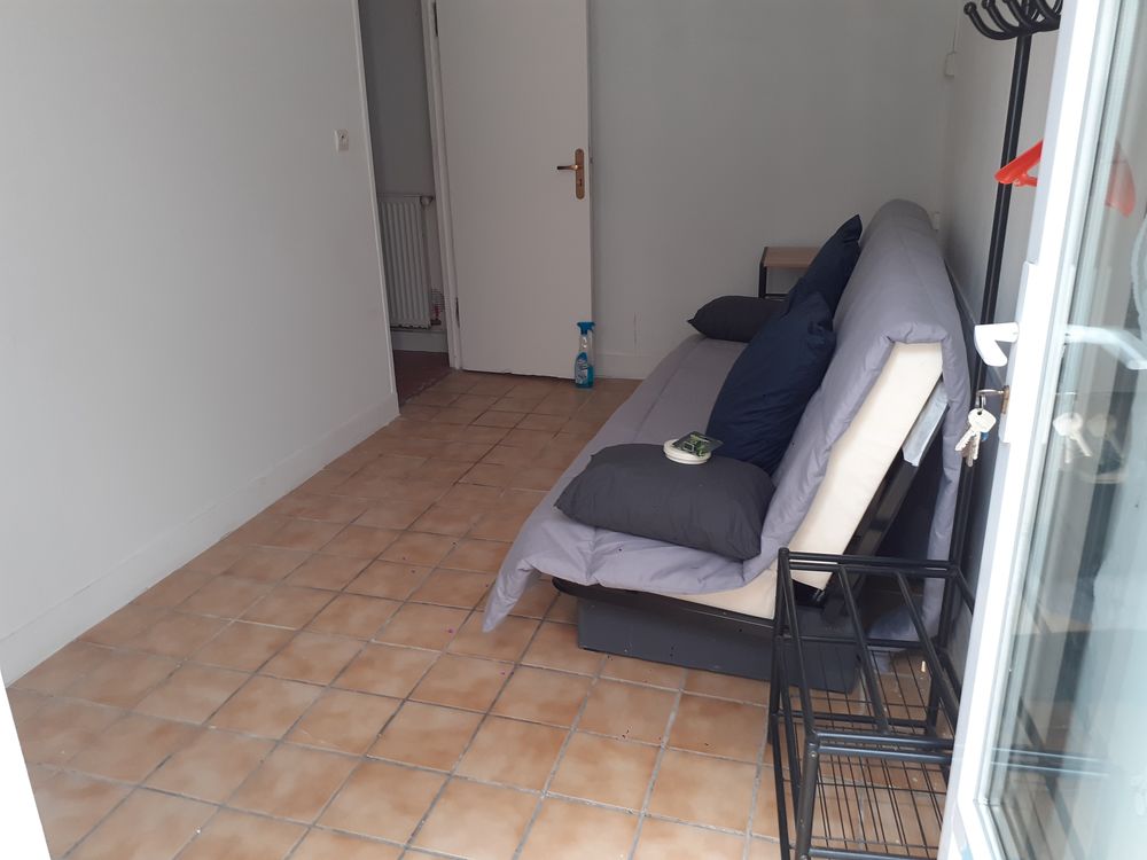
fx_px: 895
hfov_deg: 65.3
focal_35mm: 27
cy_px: 430
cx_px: 574
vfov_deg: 51.4
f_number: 1.9
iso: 64
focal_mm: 3.6
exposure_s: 1/50
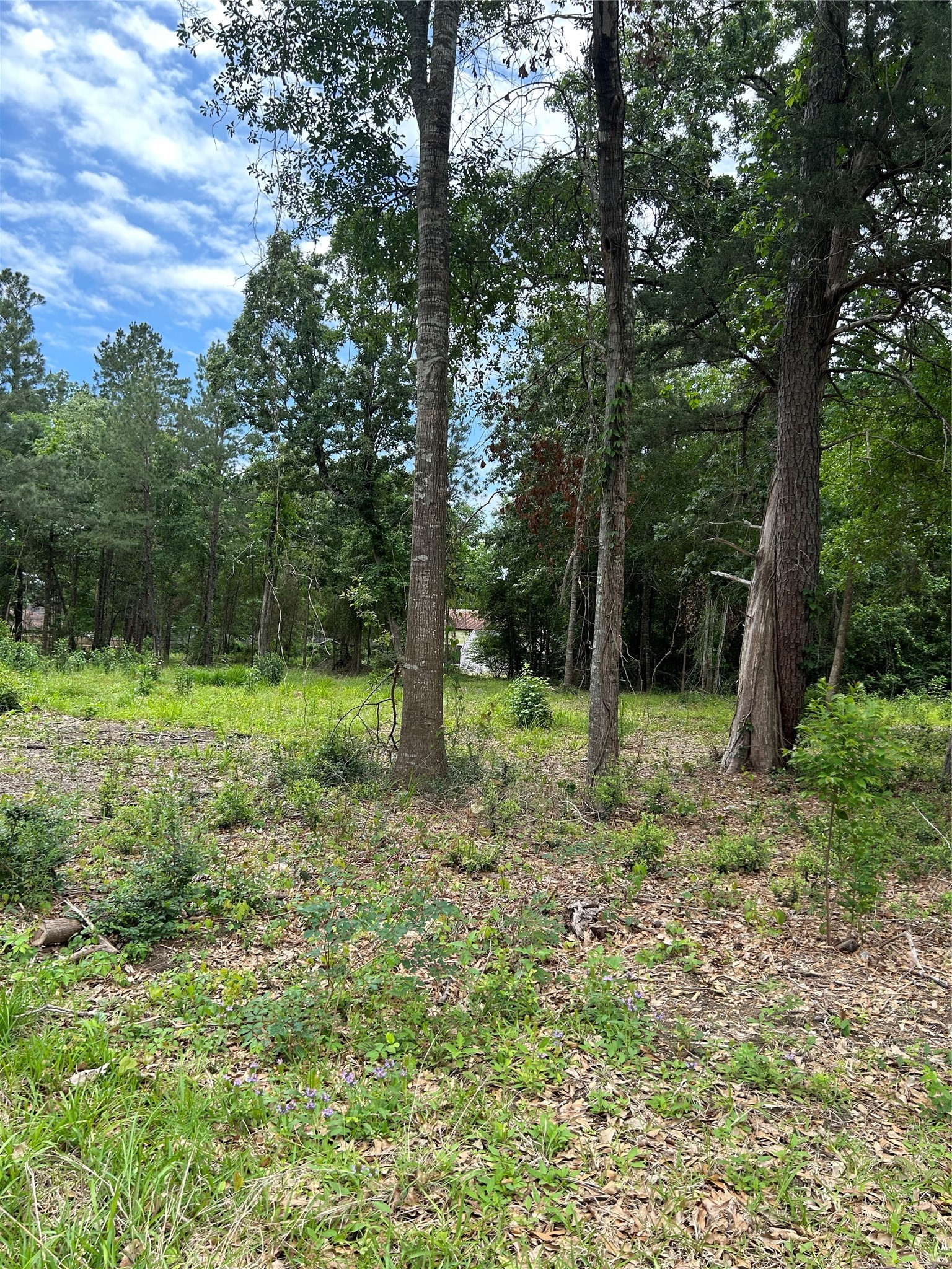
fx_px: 953
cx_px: 476
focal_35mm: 26
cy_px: 634
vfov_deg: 67.3
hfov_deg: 53.1
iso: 50
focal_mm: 5.7
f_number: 1.5
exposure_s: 1/1196
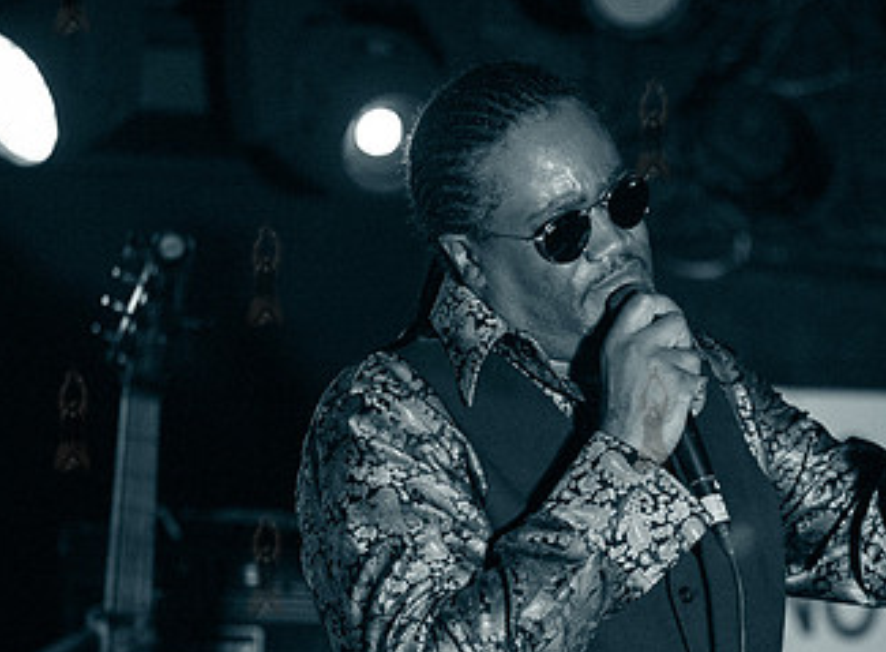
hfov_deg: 8.4
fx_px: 6049
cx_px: 598
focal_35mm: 238
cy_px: 355
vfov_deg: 6.2
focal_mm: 112
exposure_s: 1/320
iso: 4000
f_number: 2.8
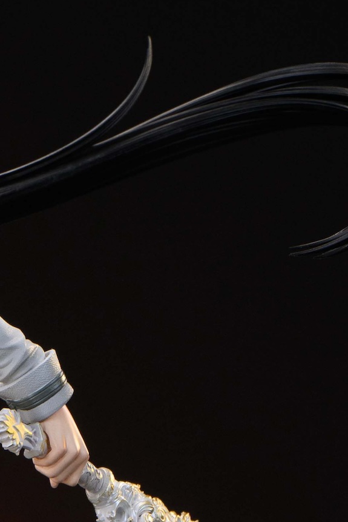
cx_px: -264
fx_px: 7638
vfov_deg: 3.9
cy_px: 334
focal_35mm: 527
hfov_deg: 2.6
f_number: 8
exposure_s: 1/125
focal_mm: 101
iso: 400
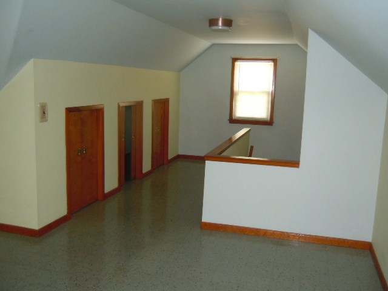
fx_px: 381
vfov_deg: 41.8
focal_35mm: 34
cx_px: 194
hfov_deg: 54.0
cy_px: 146
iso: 400
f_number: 3.6
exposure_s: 1/30
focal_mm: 6.2
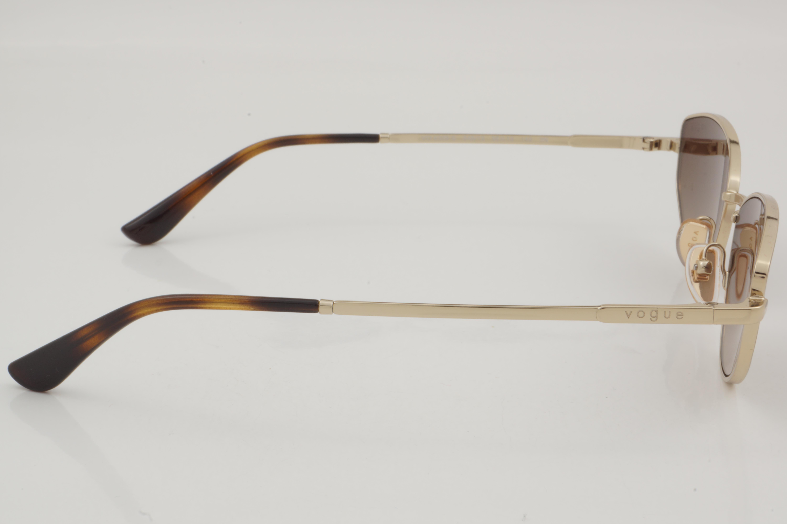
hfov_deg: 27.0
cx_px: 394
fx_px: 1639
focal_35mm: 75
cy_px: 262
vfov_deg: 18.2
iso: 100
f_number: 32
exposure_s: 1/3
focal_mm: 50
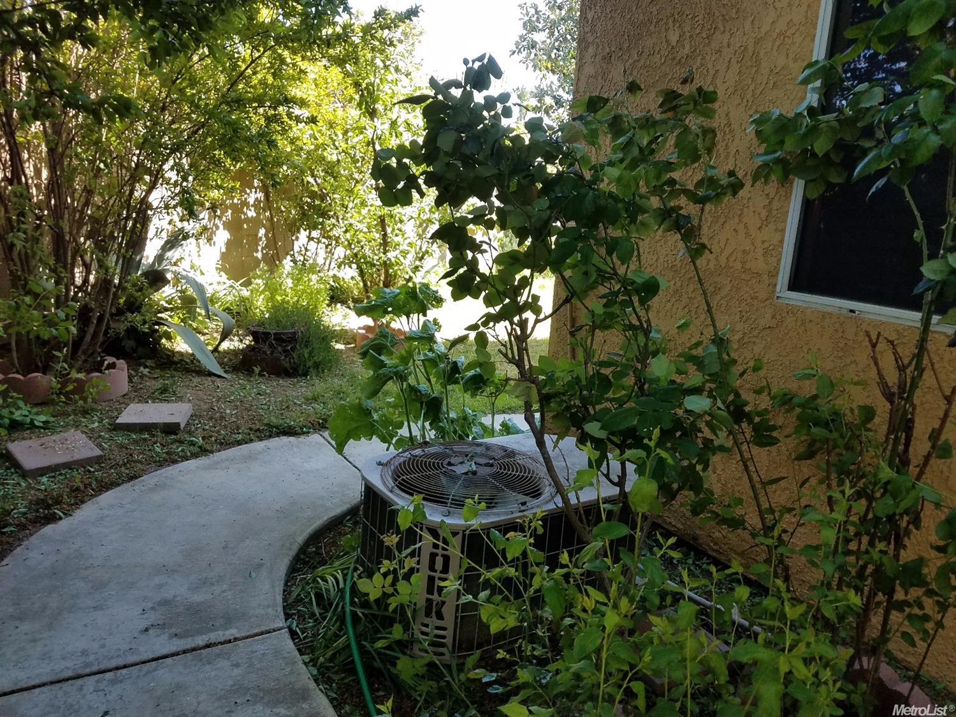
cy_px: 358
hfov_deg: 67.3
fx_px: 718
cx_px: 478
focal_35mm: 26
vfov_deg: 53.0
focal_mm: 4.2
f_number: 1.7
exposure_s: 1/170
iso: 40
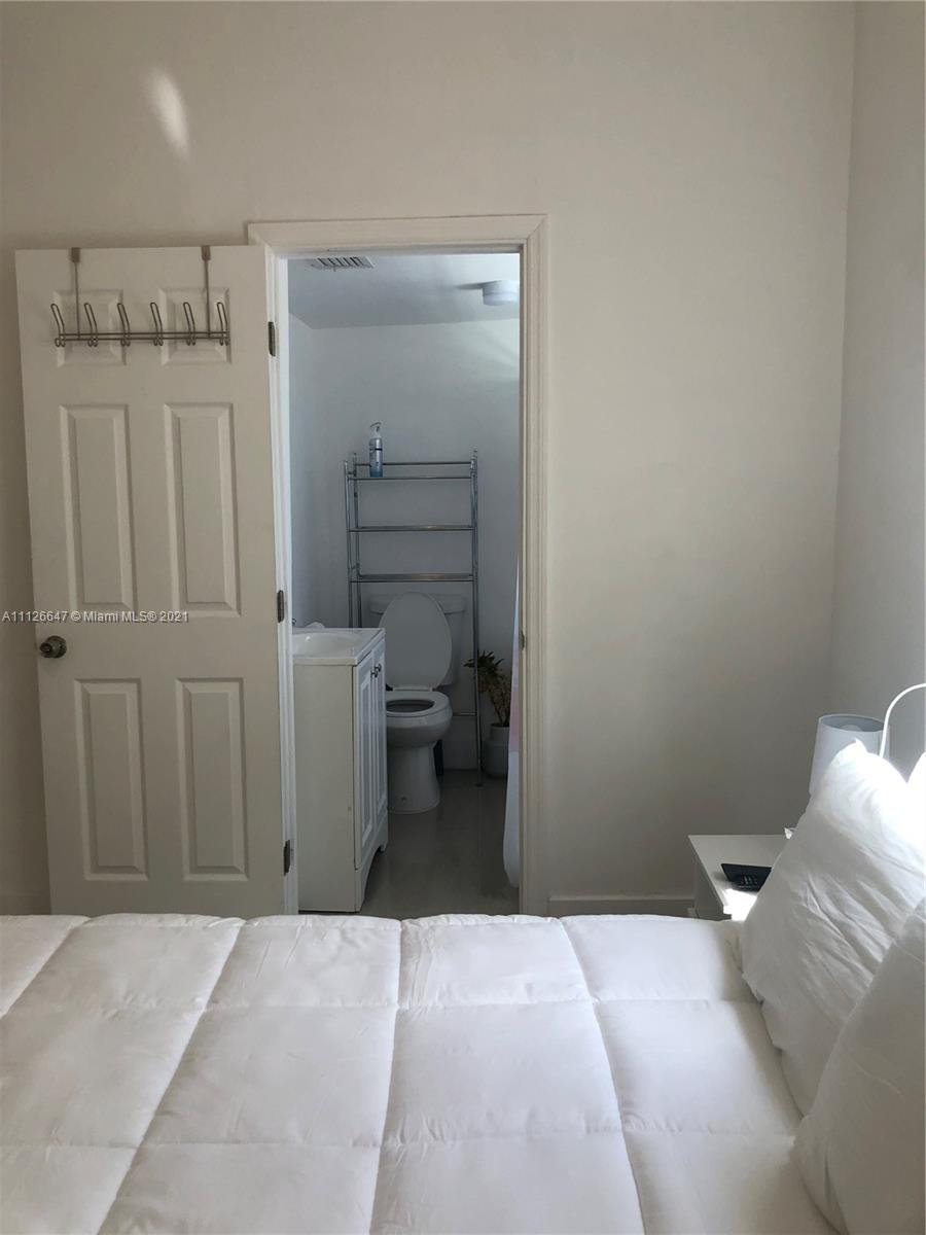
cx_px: 463
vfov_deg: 63.4
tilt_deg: -6.1
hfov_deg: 49.7
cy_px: 618
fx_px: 999
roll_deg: +1.0
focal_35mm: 28
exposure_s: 1/120
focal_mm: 4
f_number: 1.8
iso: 64
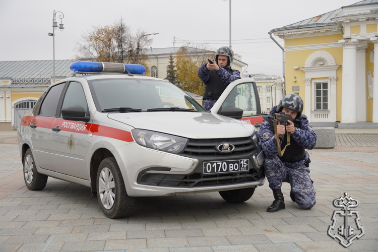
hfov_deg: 40.0
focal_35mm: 50
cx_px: 189
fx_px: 520
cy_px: 126
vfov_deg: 27.3
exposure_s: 1/160
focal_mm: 33
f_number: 4.5
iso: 100
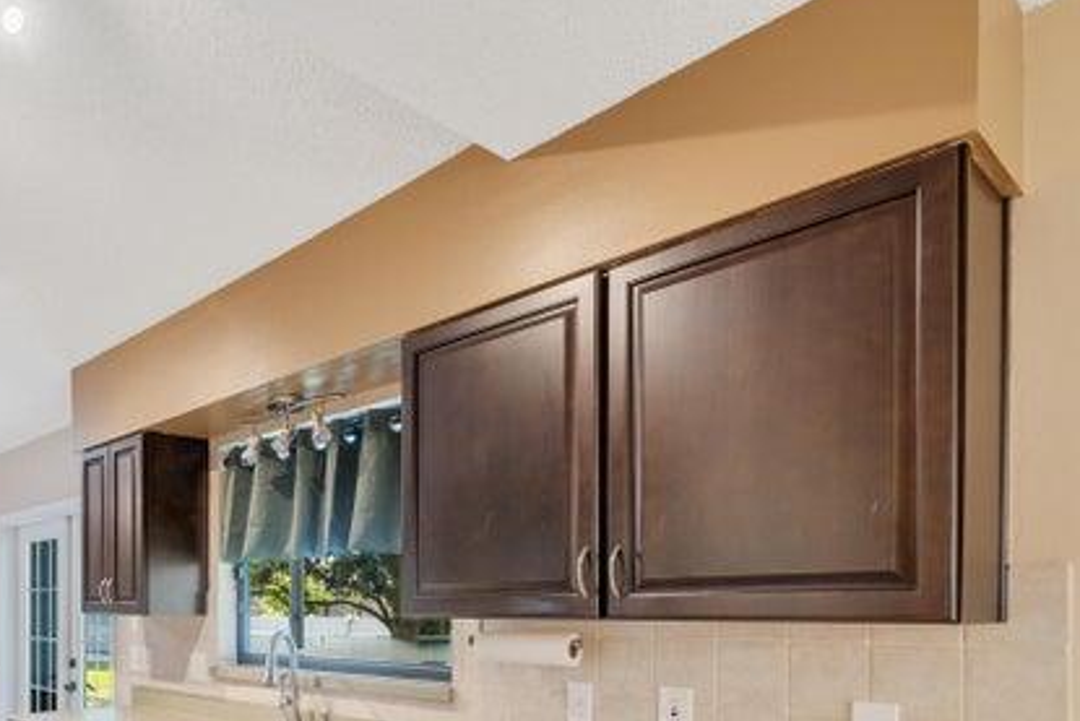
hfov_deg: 67.3
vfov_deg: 46.4
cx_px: 354
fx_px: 780
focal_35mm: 26
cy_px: 599
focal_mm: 10
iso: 320
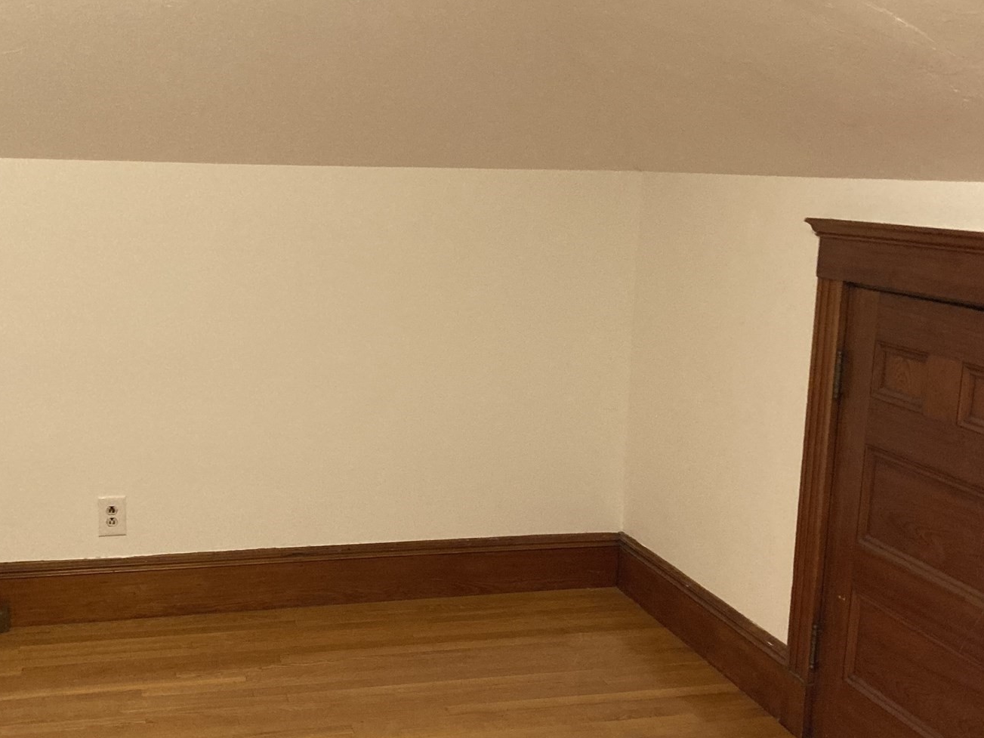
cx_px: 389
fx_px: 1251
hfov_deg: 42.7
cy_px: 412
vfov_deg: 32.8
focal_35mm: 44
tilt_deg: -9.6
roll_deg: +0.0
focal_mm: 3.99
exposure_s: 1/40
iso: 320
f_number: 1.8
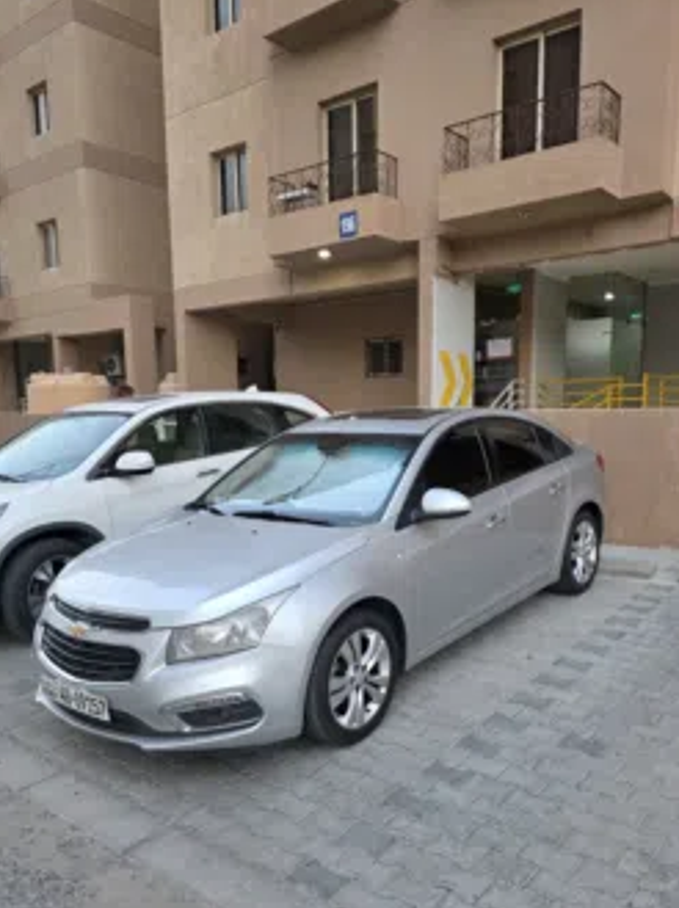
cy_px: 516
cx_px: 367
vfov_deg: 63.2
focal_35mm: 28
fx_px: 734
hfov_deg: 49.6
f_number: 1.7
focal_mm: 6.3
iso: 250
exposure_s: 1/100
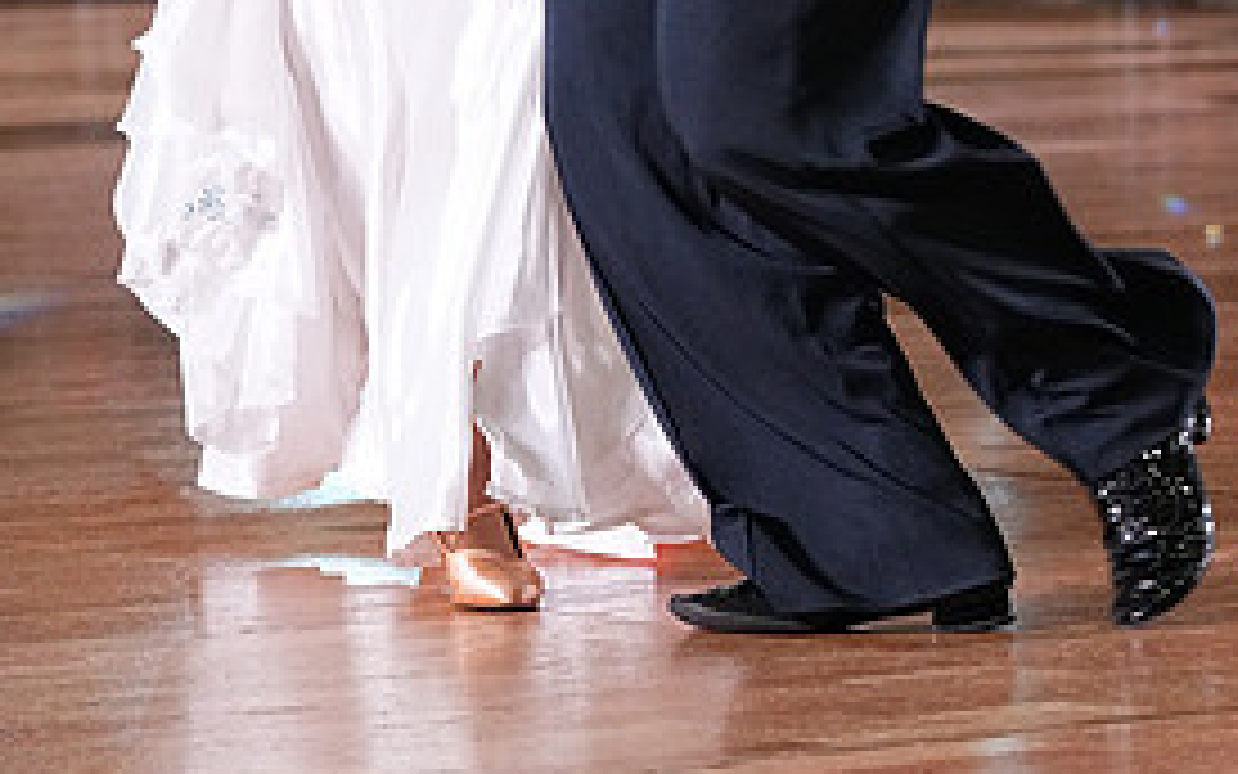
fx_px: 8504
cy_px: -414
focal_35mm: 252
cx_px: 633
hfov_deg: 8.3
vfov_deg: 5.2
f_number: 5
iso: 6400
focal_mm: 117
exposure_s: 1/400
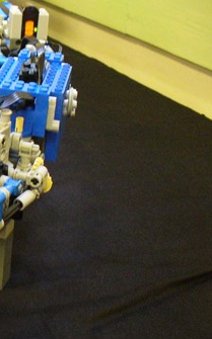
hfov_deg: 16.1
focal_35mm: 75
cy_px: 215
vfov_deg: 27.4
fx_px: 694
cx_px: -91
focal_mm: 6.1
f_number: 2.8
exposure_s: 1/13
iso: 400
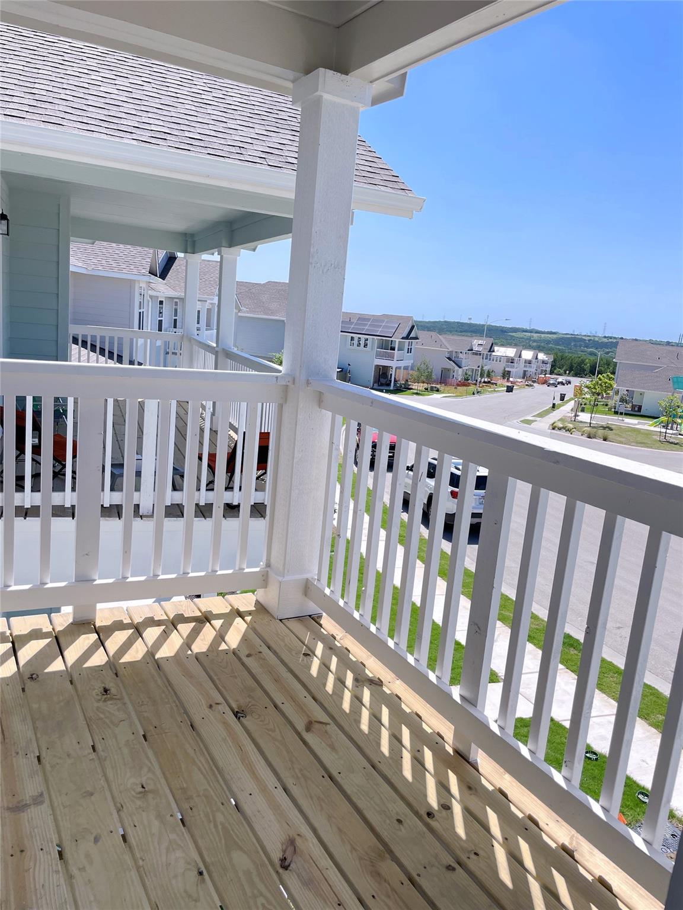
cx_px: 342
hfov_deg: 53.1
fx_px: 684
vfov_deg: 67.3
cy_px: 455
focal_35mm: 26
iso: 32
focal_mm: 4.2
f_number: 1.6
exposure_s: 1/2959
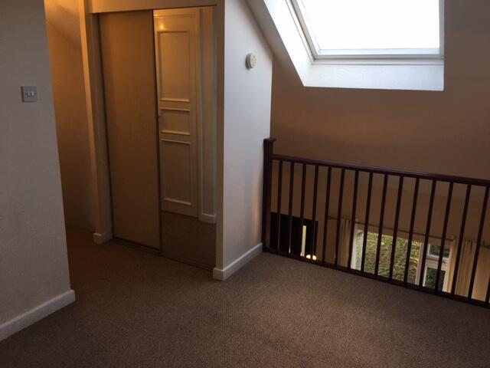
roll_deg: -1.4
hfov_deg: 61.7
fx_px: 411
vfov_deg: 48.2
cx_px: 245
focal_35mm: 29
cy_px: 184
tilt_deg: -13.5
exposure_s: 1/100
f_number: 2.2
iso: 40
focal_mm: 4.15
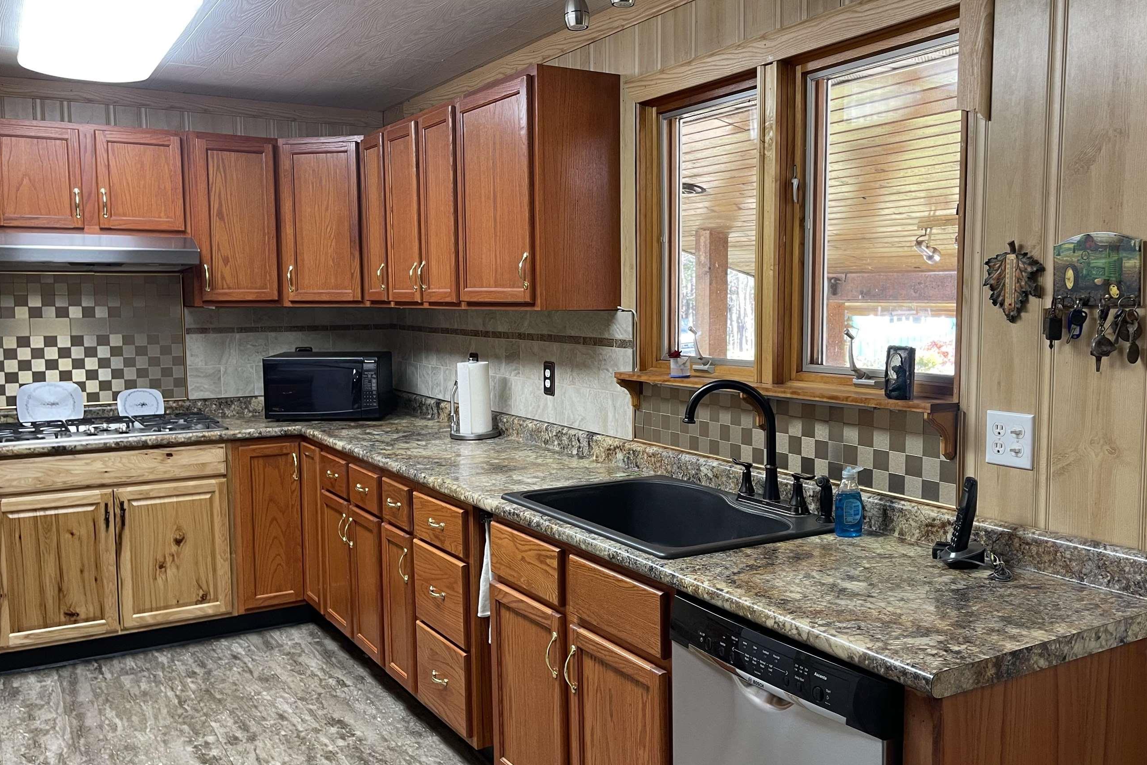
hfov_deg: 60.2
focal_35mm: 31
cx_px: 617
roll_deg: +0.5
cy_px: 391
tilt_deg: -5.8
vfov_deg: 42.3
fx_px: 988
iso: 100
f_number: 1.6
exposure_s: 1/60
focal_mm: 5.1
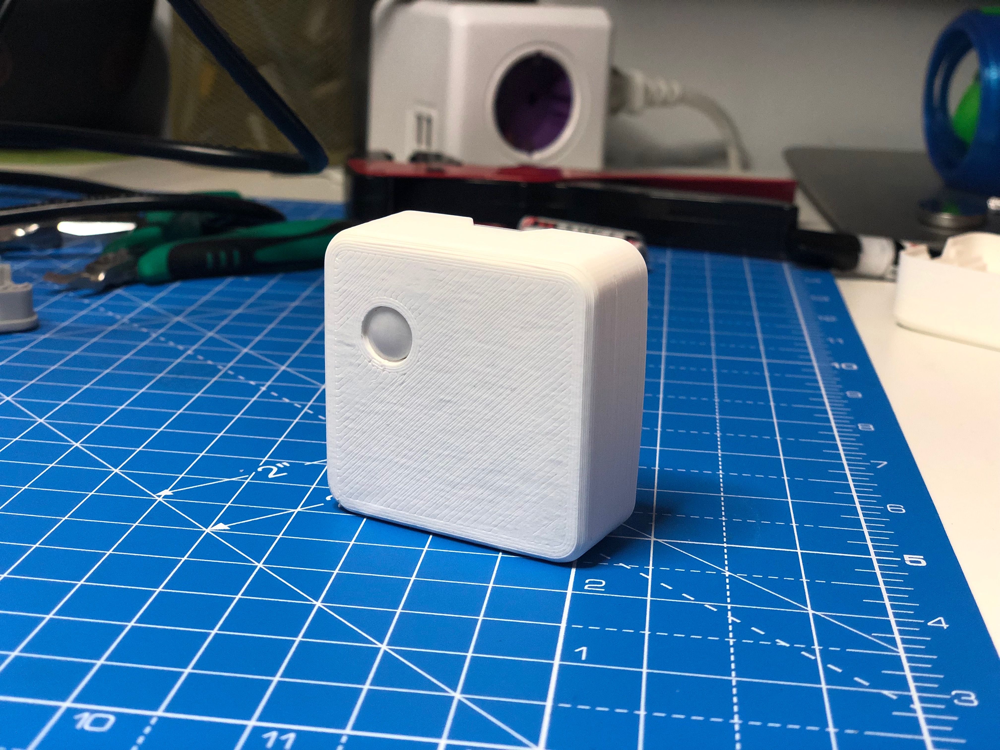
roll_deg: -1.0
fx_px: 1502
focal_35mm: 52
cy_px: 375
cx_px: 500
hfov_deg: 36.8
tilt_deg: -14.9
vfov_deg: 28.0
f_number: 2.4
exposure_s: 1/33
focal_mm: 6
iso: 80
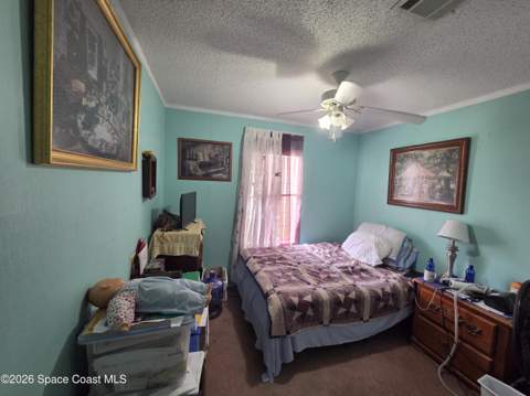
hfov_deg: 106.2
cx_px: 265
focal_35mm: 13
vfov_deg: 89.8
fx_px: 199
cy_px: 198
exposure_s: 1/60
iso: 320
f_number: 2.2
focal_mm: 2.2
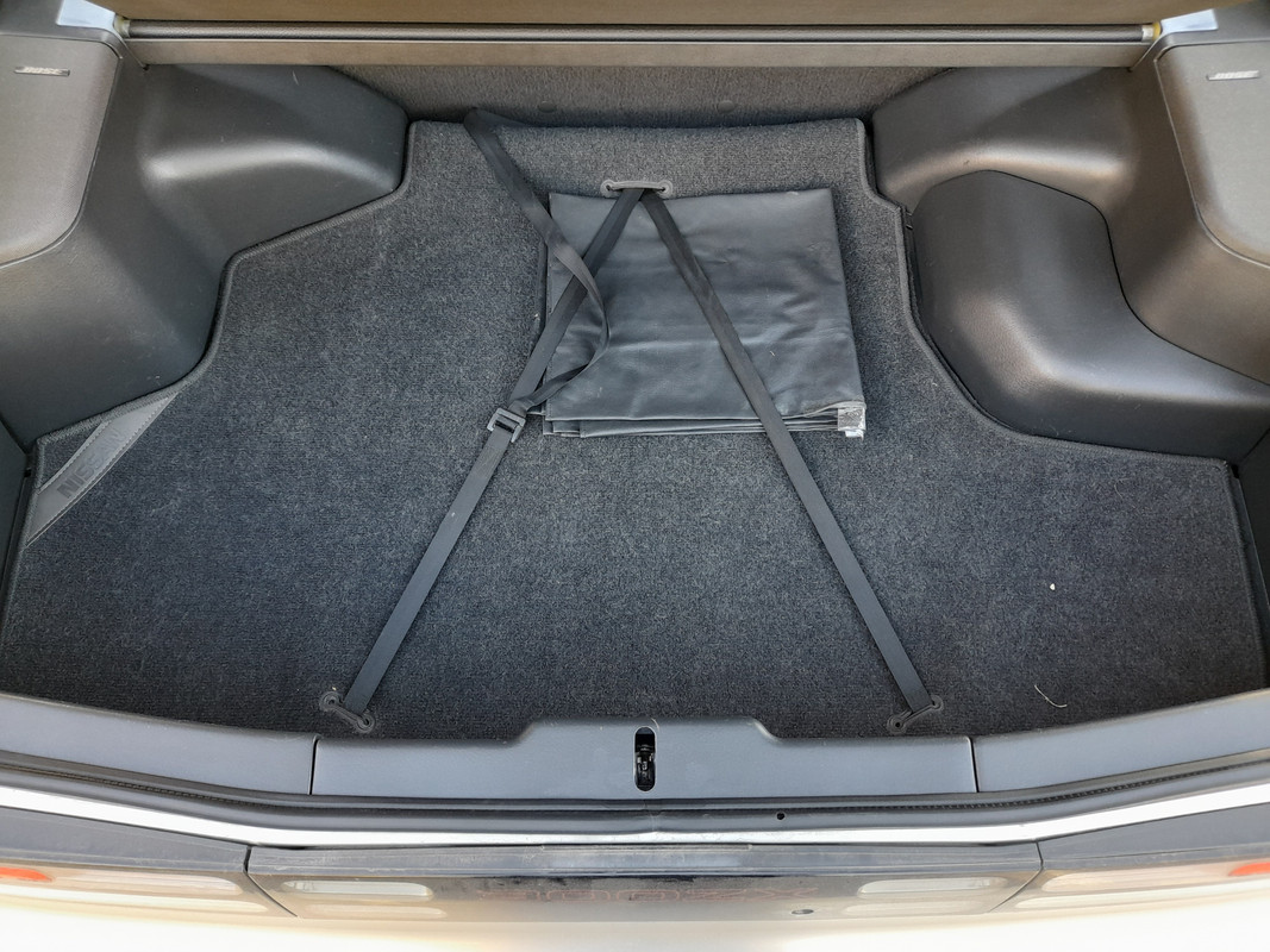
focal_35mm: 25
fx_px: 917
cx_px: 635
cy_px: 476
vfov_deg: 54.9
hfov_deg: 69.4
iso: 320
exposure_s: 1/50
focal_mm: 4.6
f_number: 2
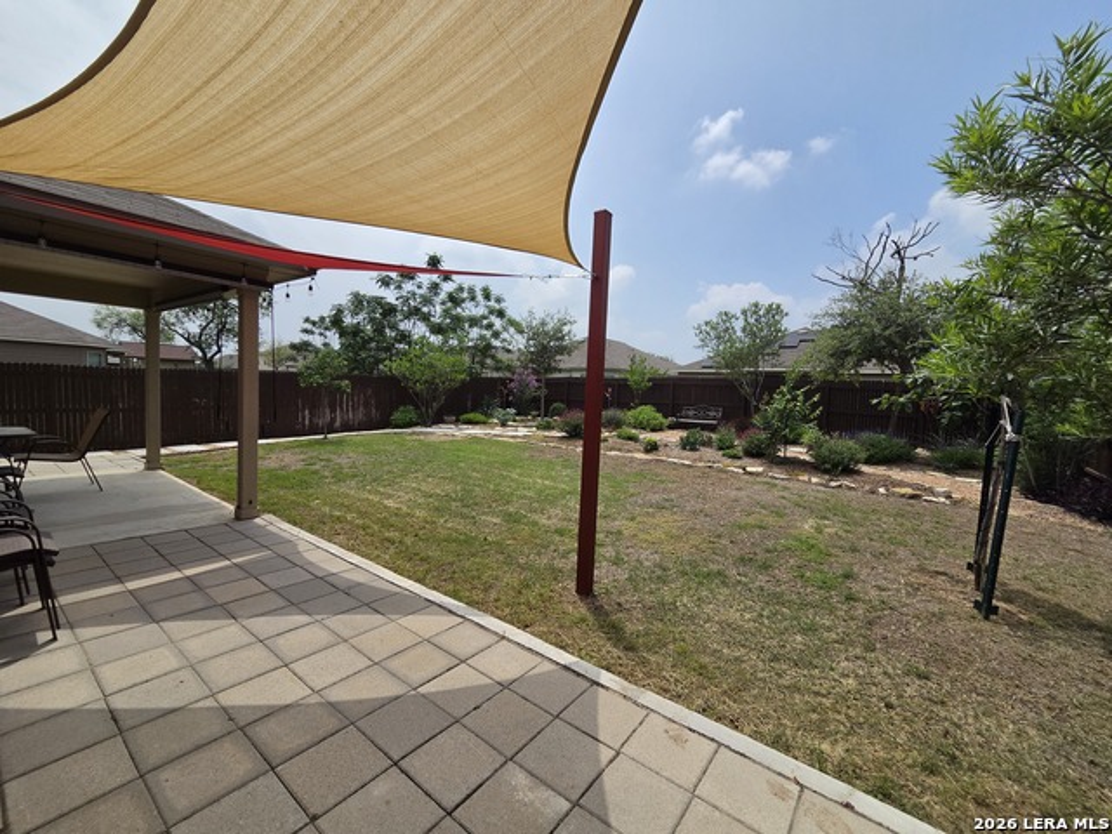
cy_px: 417
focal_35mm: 13
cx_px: 556
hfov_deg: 106.2
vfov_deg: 89.9
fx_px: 418
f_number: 2.2
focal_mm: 2.2
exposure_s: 1/5881
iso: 100
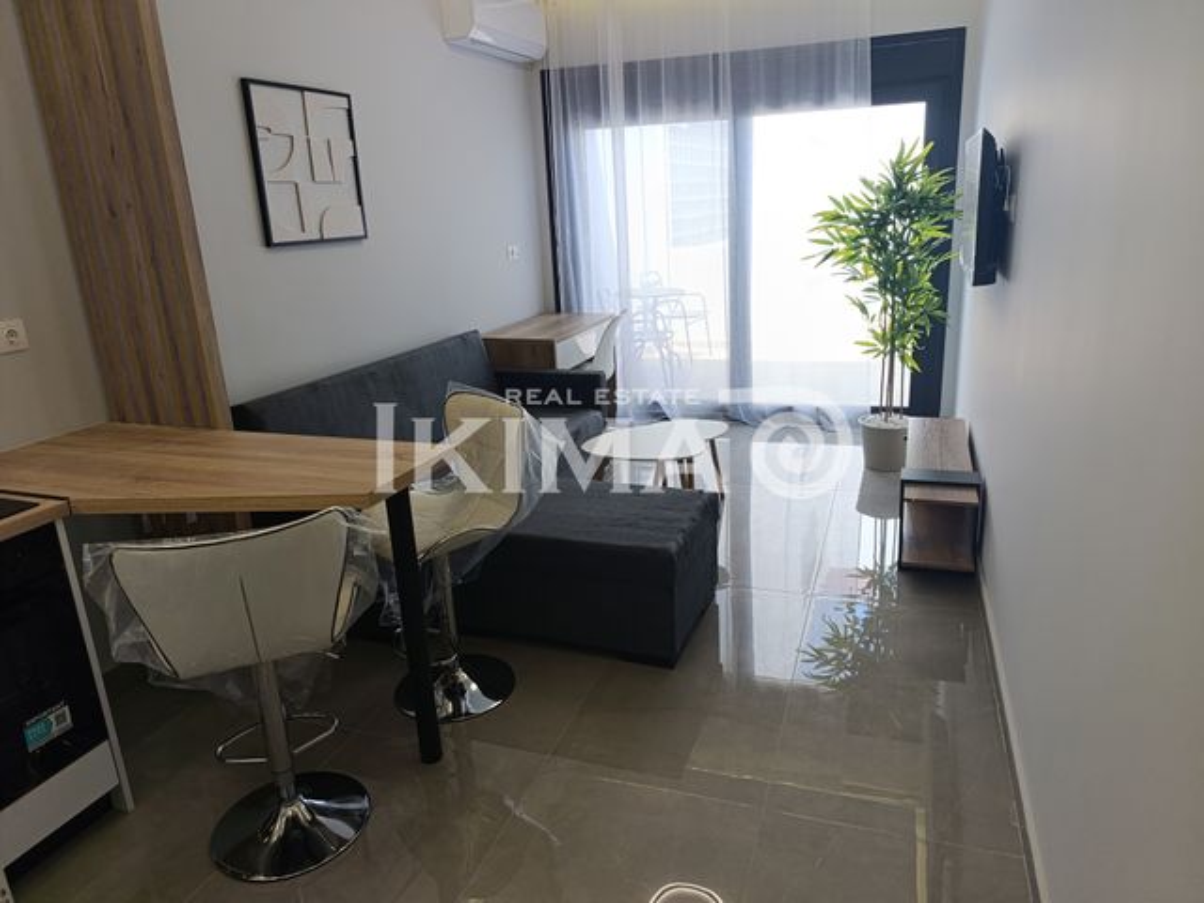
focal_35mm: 23
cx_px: 602
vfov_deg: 58.9
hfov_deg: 73.9
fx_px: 800
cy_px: 452
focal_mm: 6.14
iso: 125
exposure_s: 1/100
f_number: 1.6
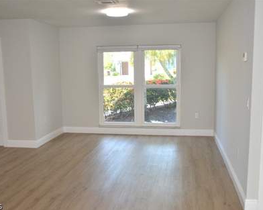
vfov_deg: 37.7
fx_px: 308
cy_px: 104
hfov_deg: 46.3
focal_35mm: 40
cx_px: 136
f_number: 5
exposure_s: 1/160
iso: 800
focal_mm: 23
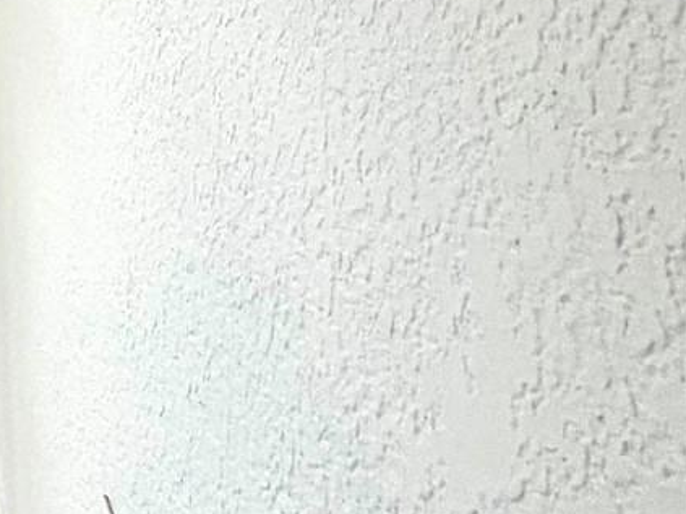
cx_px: -605
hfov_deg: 20.9
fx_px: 1050
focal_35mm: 53
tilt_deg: -5.8
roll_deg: -1.6
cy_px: -271
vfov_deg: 22.3
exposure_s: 1/121
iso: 160
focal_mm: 2.22
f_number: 2.2
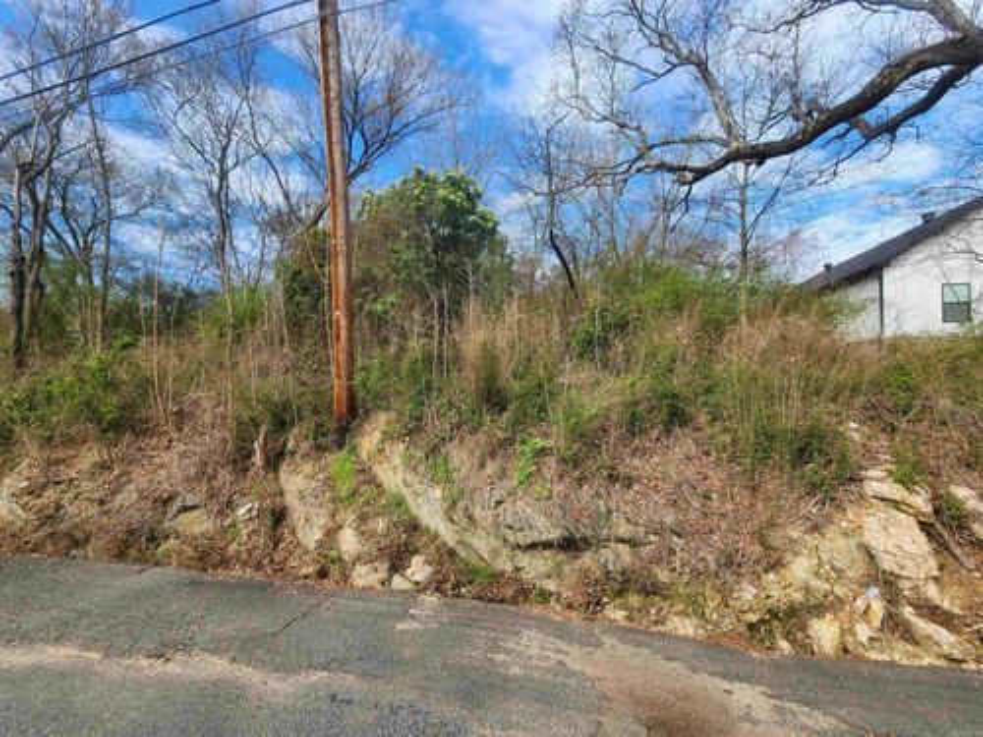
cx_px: 492
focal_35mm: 13
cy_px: 368
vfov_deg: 89.9
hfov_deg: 106.2
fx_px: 369
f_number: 2.2
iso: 50
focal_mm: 2.2
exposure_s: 1/722
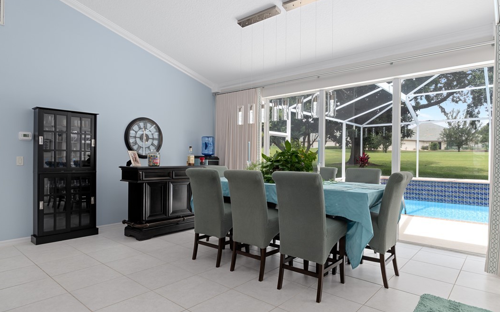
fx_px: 300
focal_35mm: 22
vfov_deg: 55.0
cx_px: 254
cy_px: 161
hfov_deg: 79.7
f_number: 8
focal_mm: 14
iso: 320
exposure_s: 1/20
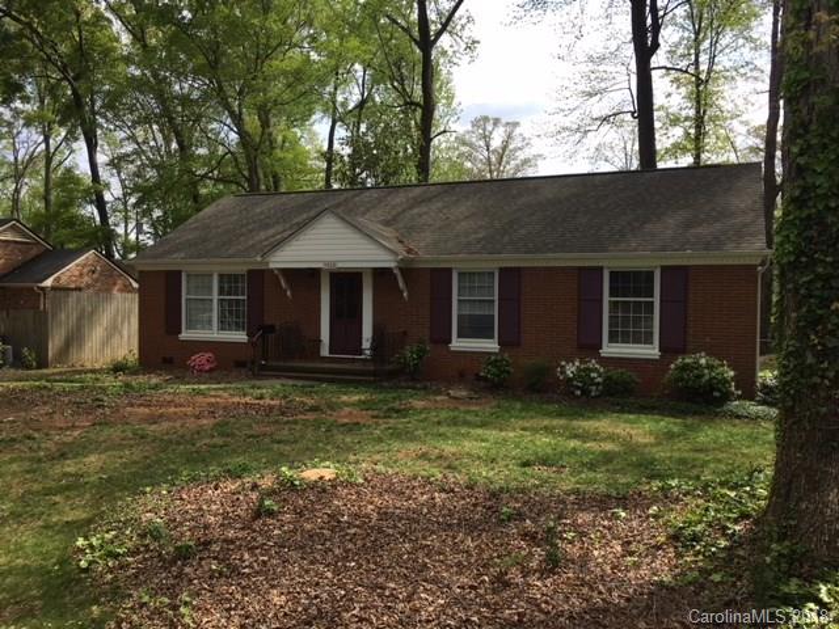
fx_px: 703
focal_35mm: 29
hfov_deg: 61.7
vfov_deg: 48.2
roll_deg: -0.5
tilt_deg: -0.1
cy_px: 314
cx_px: 420
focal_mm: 4.15
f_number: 2.2
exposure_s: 1/916
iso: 25
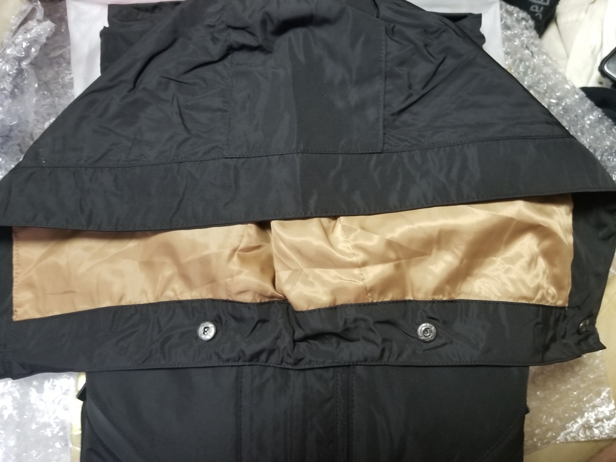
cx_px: 308
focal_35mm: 26
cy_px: 231
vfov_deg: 53.1
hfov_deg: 67.3
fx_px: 463
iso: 250
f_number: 1.7
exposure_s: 1/11
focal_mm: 4.25
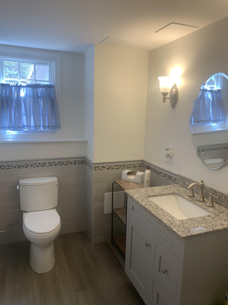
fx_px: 228
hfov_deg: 53.1
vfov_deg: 67.3
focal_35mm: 26
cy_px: 152
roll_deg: -2.3
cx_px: 114
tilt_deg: -9.3
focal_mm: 4.25
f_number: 1.8
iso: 50
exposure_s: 1/120
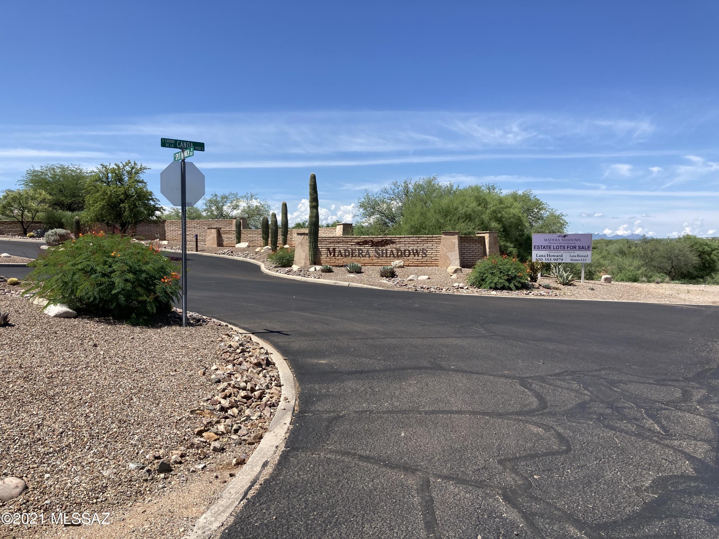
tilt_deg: +1.4
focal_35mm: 28
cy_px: 270
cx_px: 360
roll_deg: -1.1
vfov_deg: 49.7
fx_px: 582
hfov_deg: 63.4
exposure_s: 1/2114
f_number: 1.8
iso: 20
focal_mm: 3.99
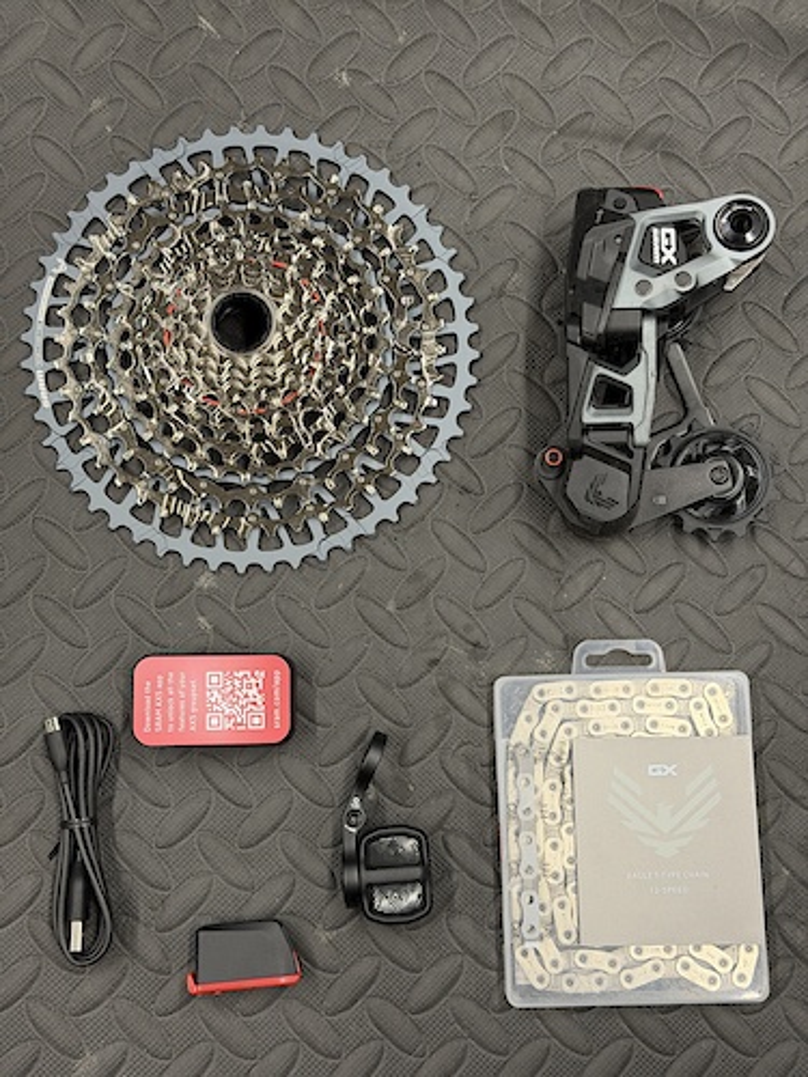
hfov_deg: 30.3
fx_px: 1494
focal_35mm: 48
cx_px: 404
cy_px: 538
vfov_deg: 39.7
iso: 100
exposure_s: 1/83
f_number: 1.78
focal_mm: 6.76
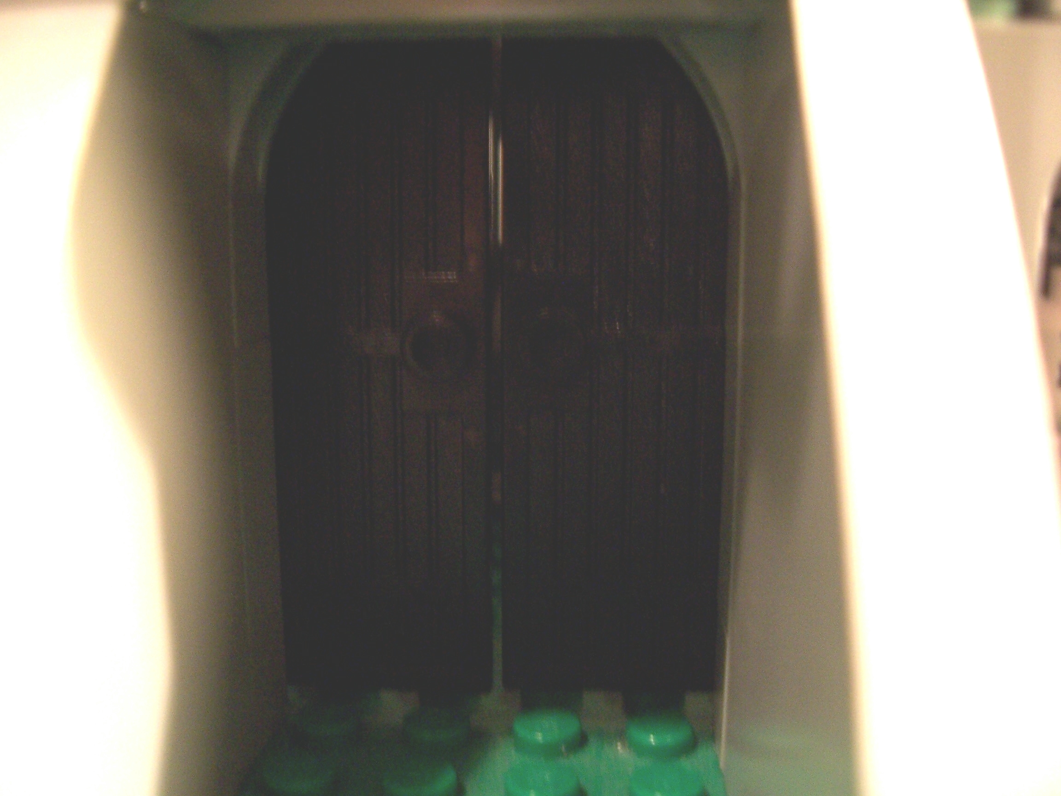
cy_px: 398
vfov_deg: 40.7
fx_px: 1073
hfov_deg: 52.6
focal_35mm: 35
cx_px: 530
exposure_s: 1/8
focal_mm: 6
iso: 140
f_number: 2.8
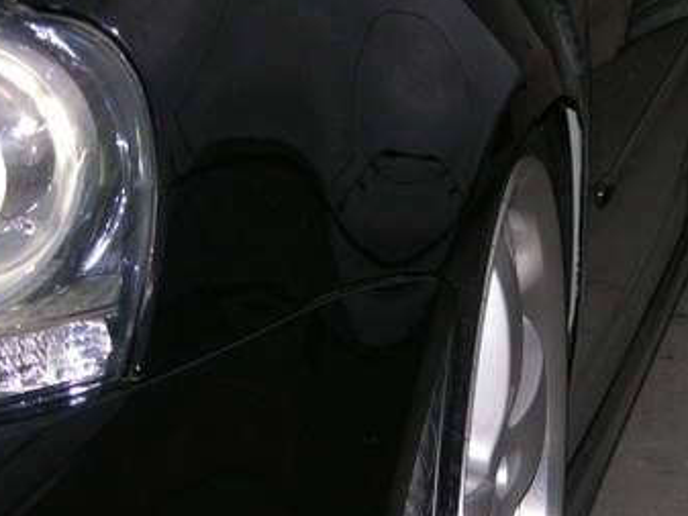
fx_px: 2923
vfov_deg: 10.1
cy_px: 383
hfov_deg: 13.4
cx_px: 429
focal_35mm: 147
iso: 100
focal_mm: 15.7
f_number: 3.2
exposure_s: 1/120
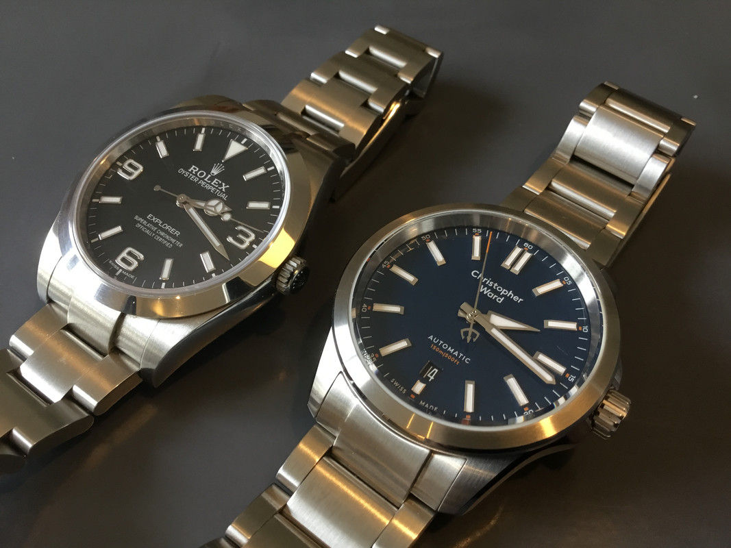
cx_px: 366
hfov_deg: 58.4
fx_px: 655
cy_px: 274
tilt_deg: -52.4
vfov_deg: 45.4
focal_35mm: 31
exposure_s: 1/33
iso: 100
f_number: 2.4
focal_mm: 3.3
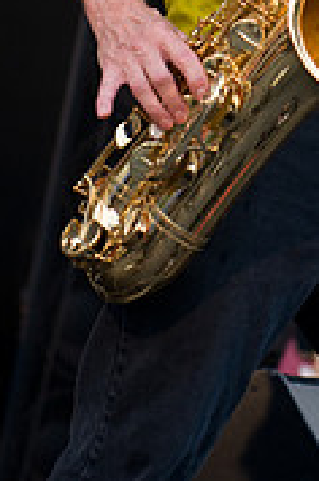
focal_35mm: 266
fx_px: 3549
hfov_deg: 5.1
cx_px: 315
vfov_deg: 7.7
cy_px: -124
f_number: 3.2
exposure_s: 1/200
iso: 200
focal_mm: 70
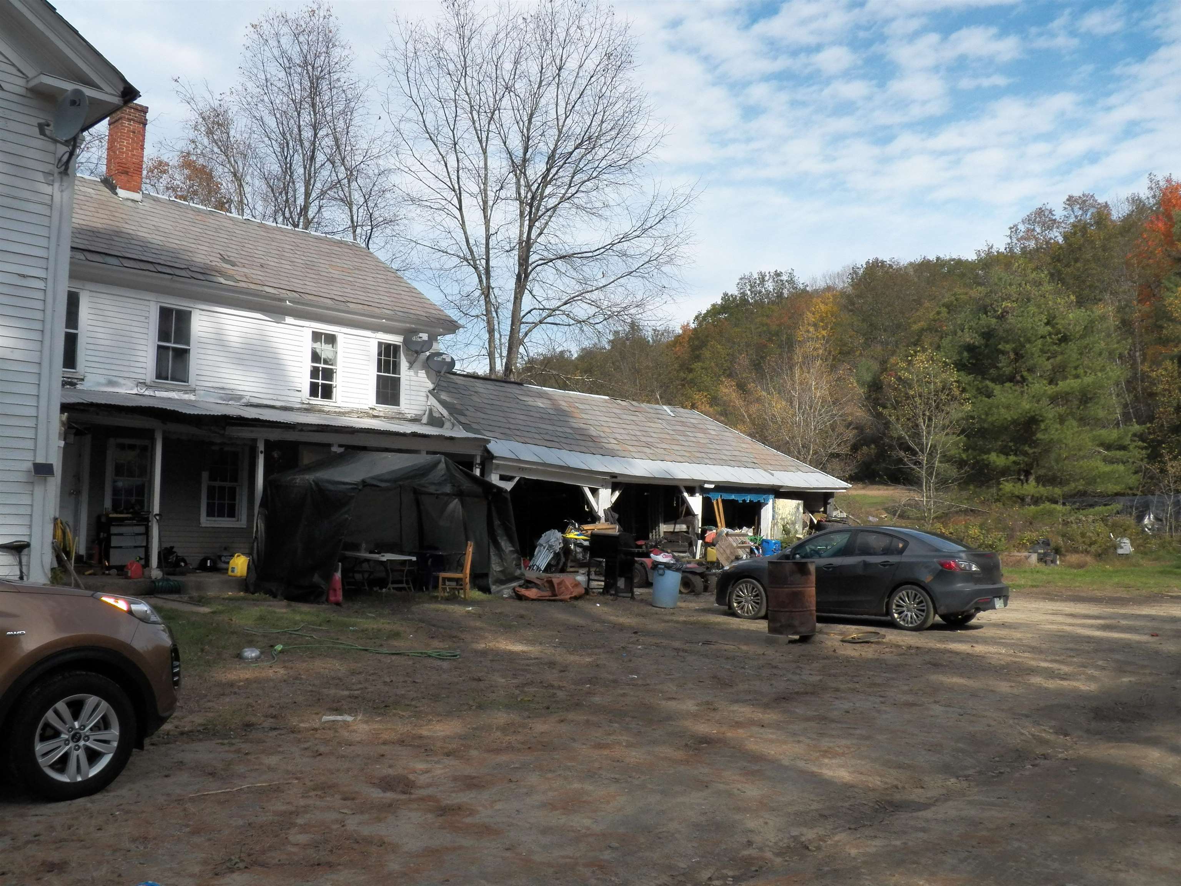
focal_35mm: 31
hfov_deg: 58.4
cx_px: 590
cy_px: 443
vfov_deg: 45.4
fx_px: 1058
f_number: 4
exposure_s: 1/1250
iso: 125
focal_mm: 5.5
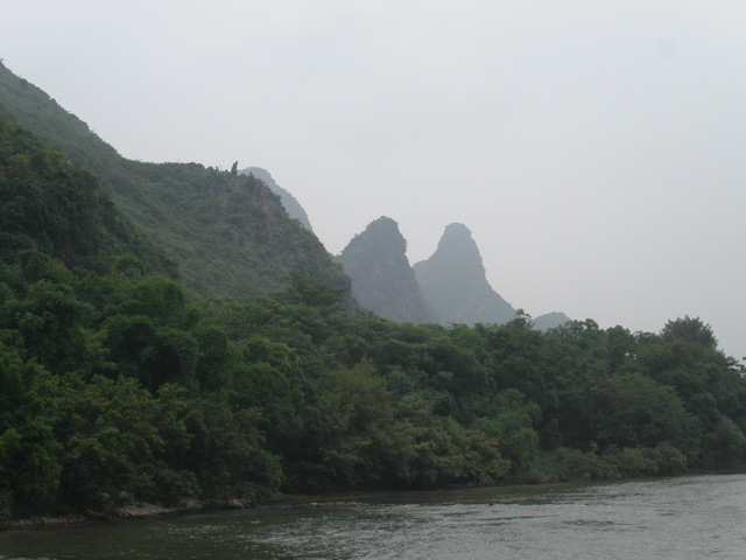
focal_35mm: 67
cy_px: 280
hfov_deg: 29.0
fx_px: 1444
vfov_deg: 21.9
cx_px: 373
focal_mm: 13.8
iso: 100
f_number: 6.7
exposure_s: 1/350
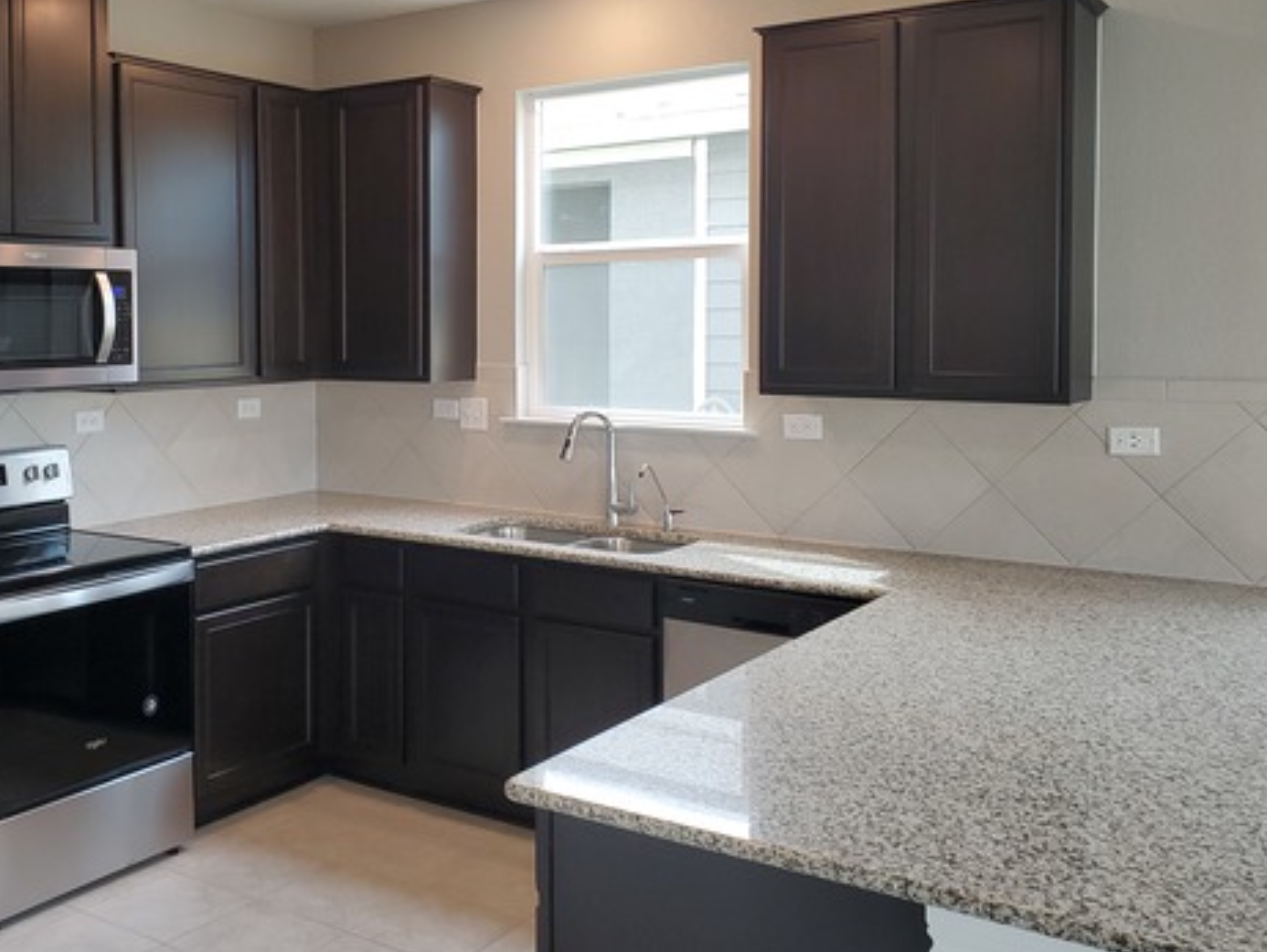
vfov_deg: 39.4
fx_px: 1318
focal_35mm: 36
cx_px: 442
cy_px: 354
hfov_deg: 50.6
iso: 80
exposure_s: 1/60
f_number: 2.4
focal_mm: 4.3
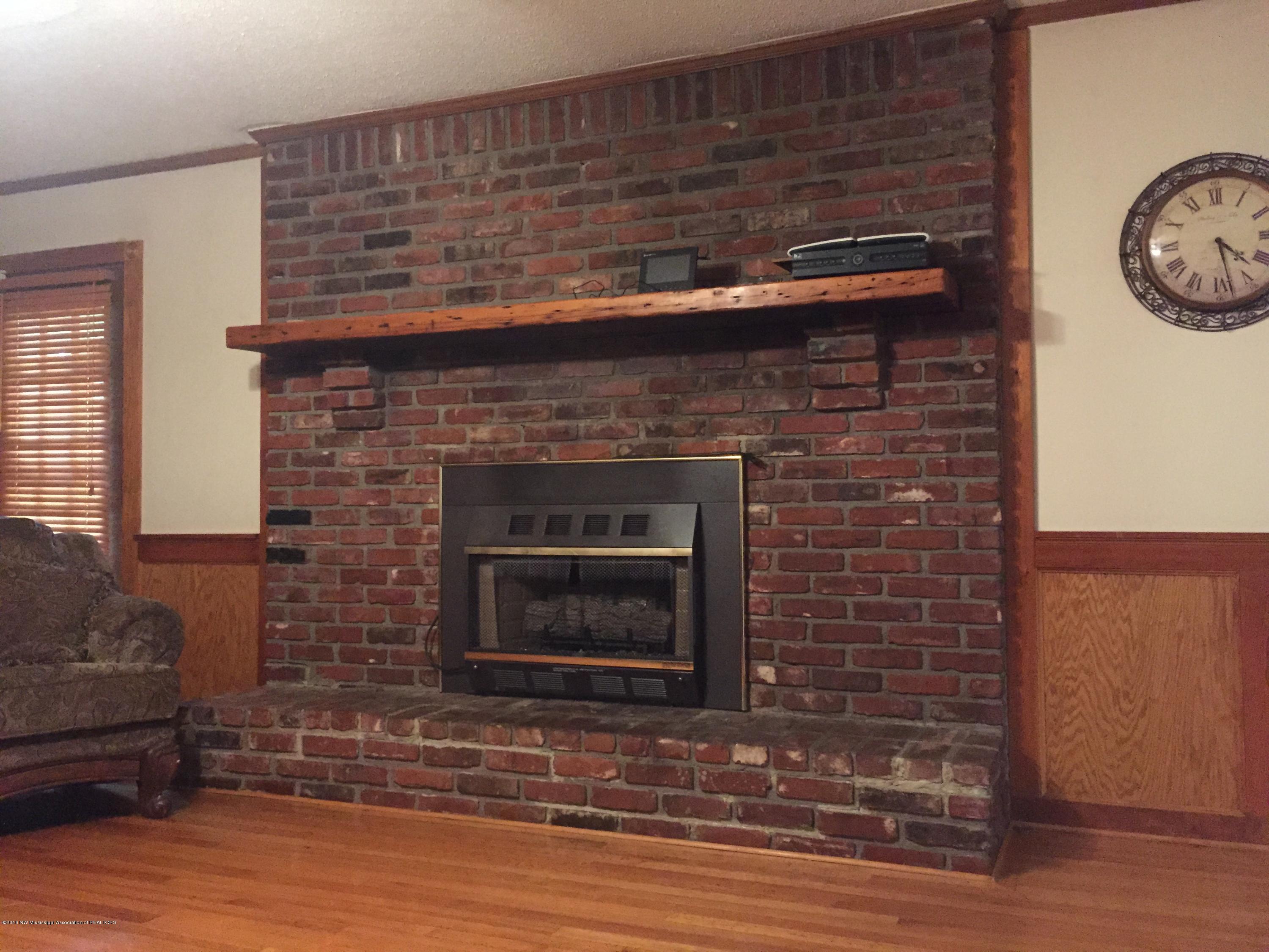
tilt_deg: +2.3
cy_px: 476
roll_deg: -1.4
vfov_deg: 48.2
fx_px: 1063
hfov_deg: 61.7
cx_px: 634
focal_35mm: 29
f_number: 2.2
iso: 400
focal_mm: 4.15
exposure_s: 1/15
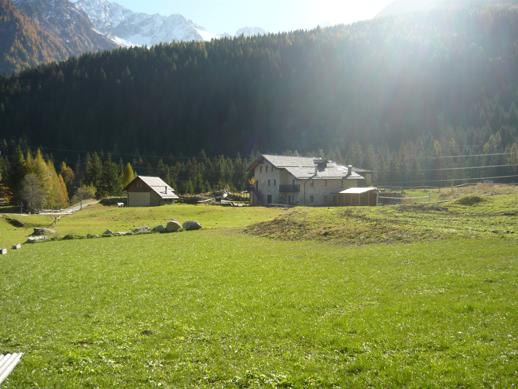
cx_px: 259
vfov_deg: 42.9
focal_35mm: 33
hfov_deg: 55.4
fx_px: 494
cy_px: 194
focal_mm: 5.5
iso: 100
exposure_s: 1/640
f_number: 2.8
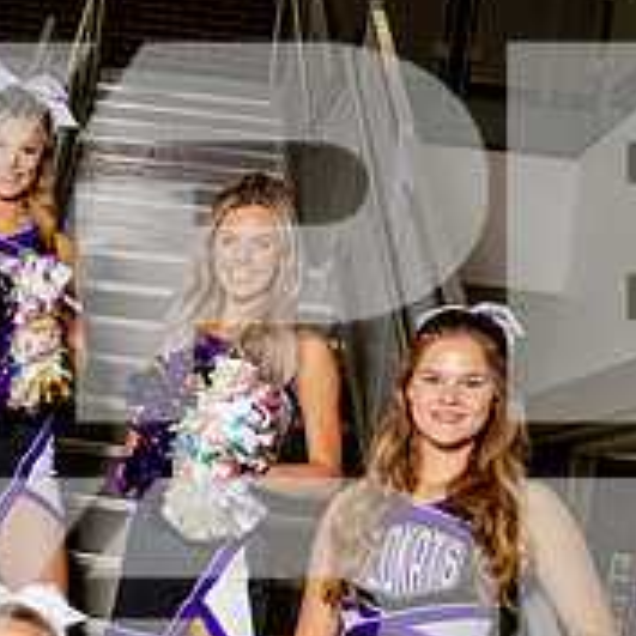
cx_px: 18
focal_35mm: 78
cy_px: 670
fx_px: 1621
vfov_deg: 21.3
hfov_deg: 21.5
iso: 100
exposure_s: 1/250
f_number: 5.6
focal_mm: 28
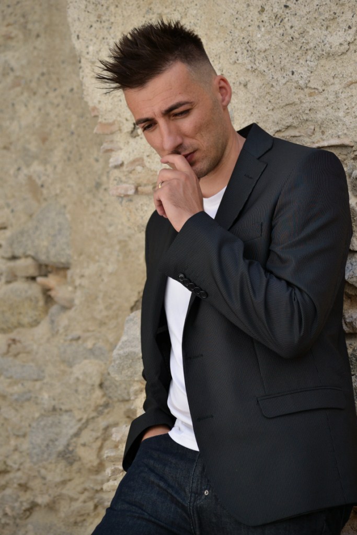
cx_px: 178
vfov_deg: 16.7
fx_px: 1829
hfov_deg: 11.1
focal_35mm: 123
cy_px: 268
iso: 200
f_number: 4.2
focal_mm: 82
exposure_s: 1/250
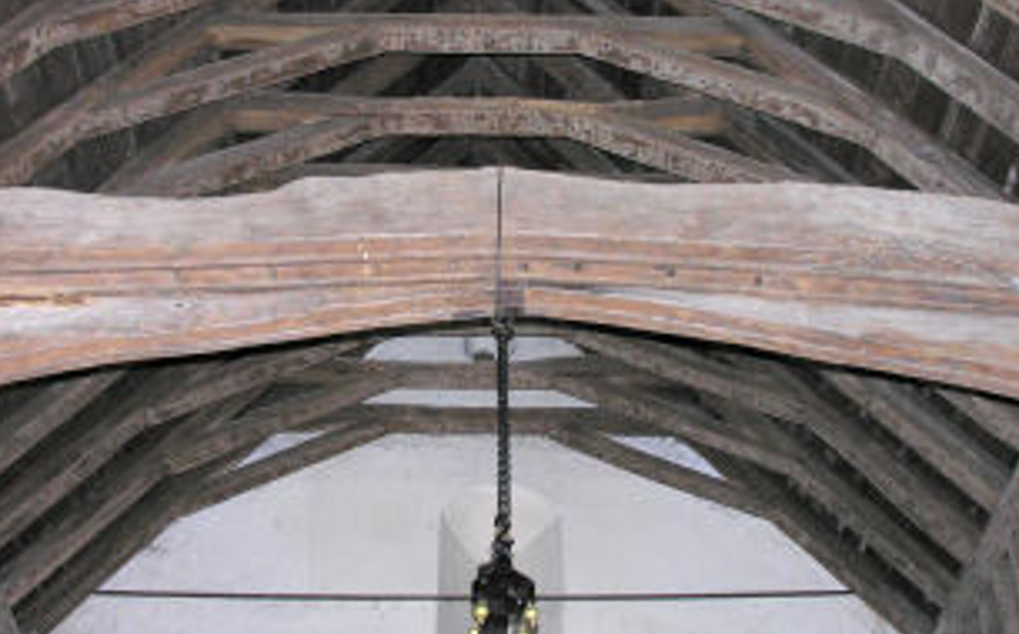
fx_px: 1554
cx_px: 484
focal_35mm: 56
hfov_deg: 36.3
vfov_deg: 23.1
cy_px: 332
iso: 162
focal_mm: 8.9
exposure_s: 1/60.1
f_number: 2.8
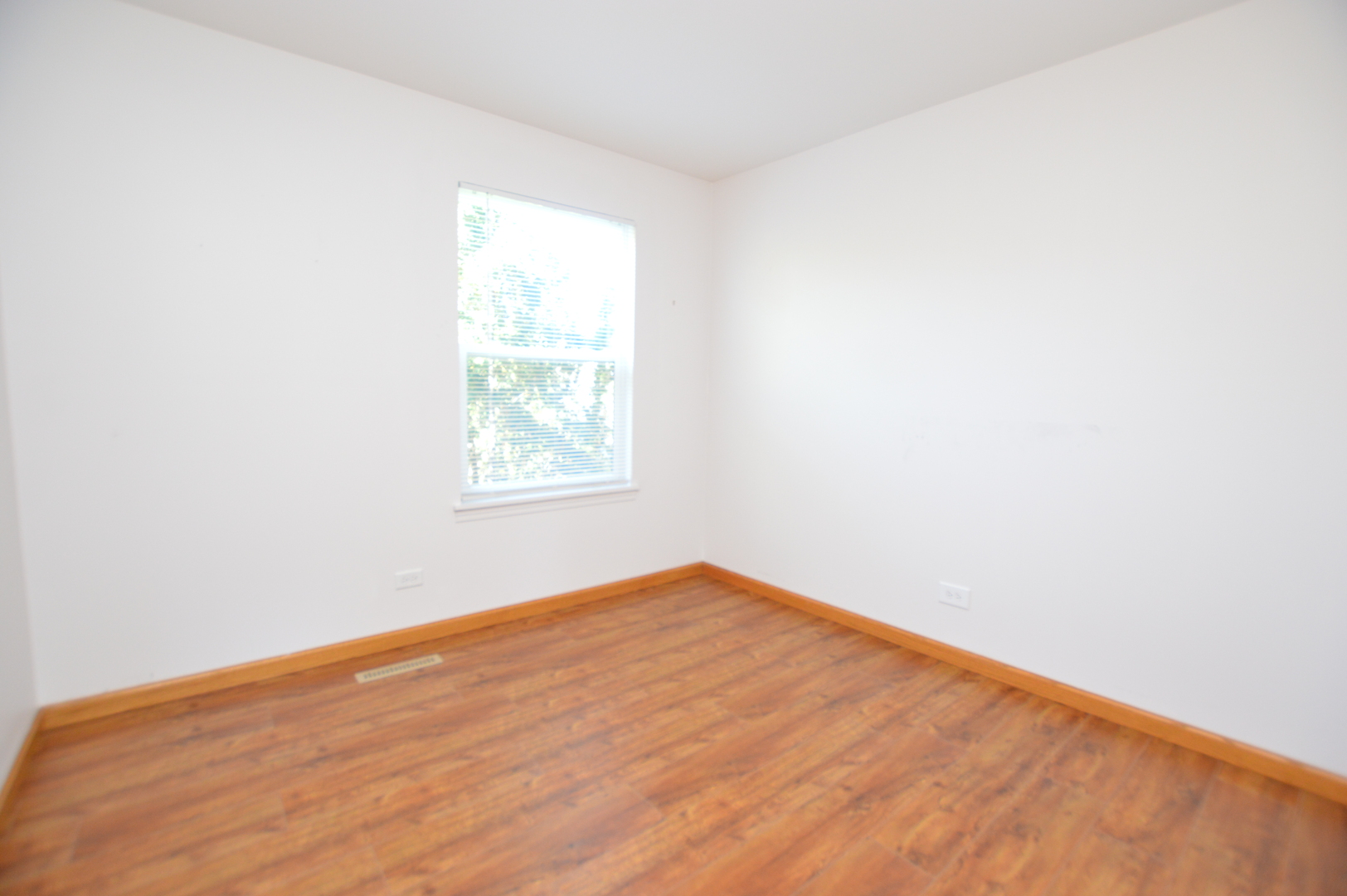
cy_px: 448
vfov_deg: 77.2
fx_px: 561
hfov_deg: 100.4
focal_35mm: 15
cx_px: 674
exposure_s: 1/60
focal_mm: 10
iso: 720
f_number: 3.5
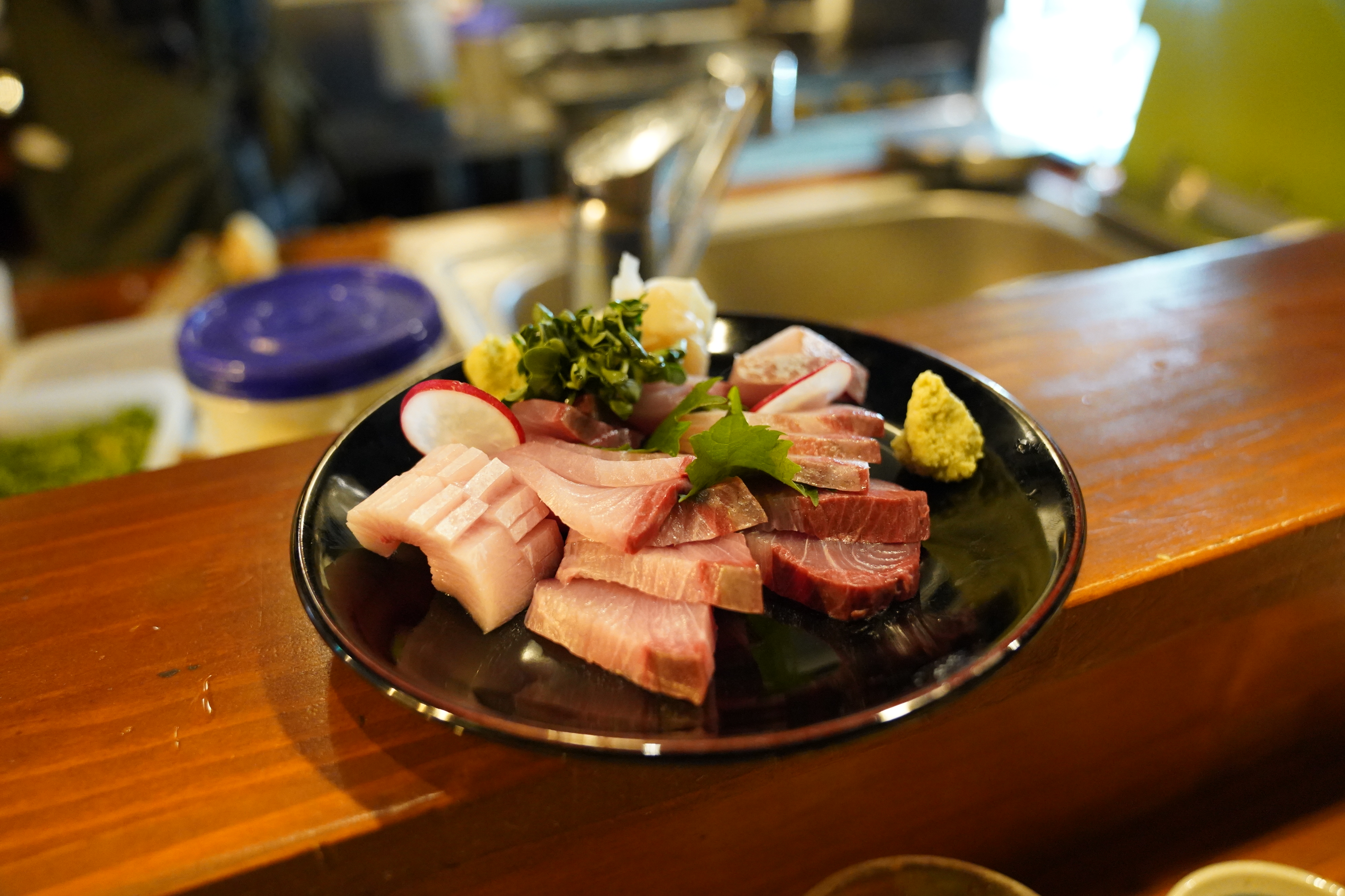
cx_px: 672
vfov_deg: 47.9
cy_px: 448
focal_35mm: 27
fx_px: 1009
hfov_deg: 67.4
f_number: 3.2
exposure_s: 1/80
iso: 10000
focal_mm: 27
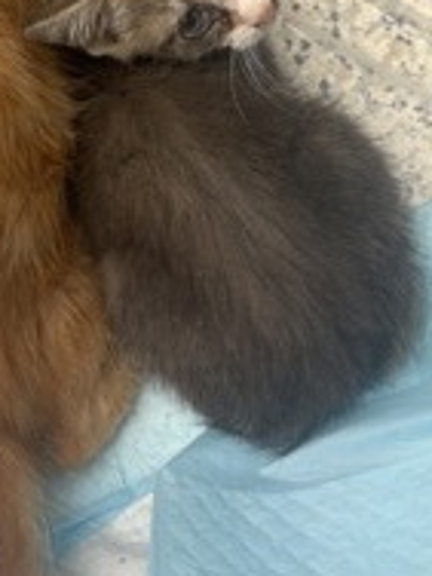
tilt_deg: -62.7
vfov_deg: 31.0
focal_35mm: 58
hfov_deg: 25.2
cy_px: 9
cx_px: 191
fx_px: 965
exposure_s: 1/60
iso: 64
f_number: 1.6
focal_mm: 5.96
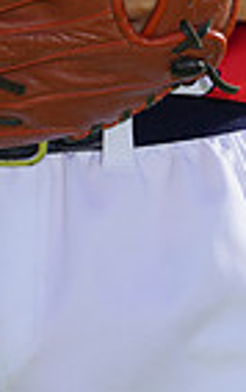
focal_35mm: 1002
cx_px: -7
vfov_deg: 2.1
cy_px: -359
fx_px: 10727
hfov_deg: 1.3
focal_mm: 241
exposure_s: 1/250
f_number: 7.1
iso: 100
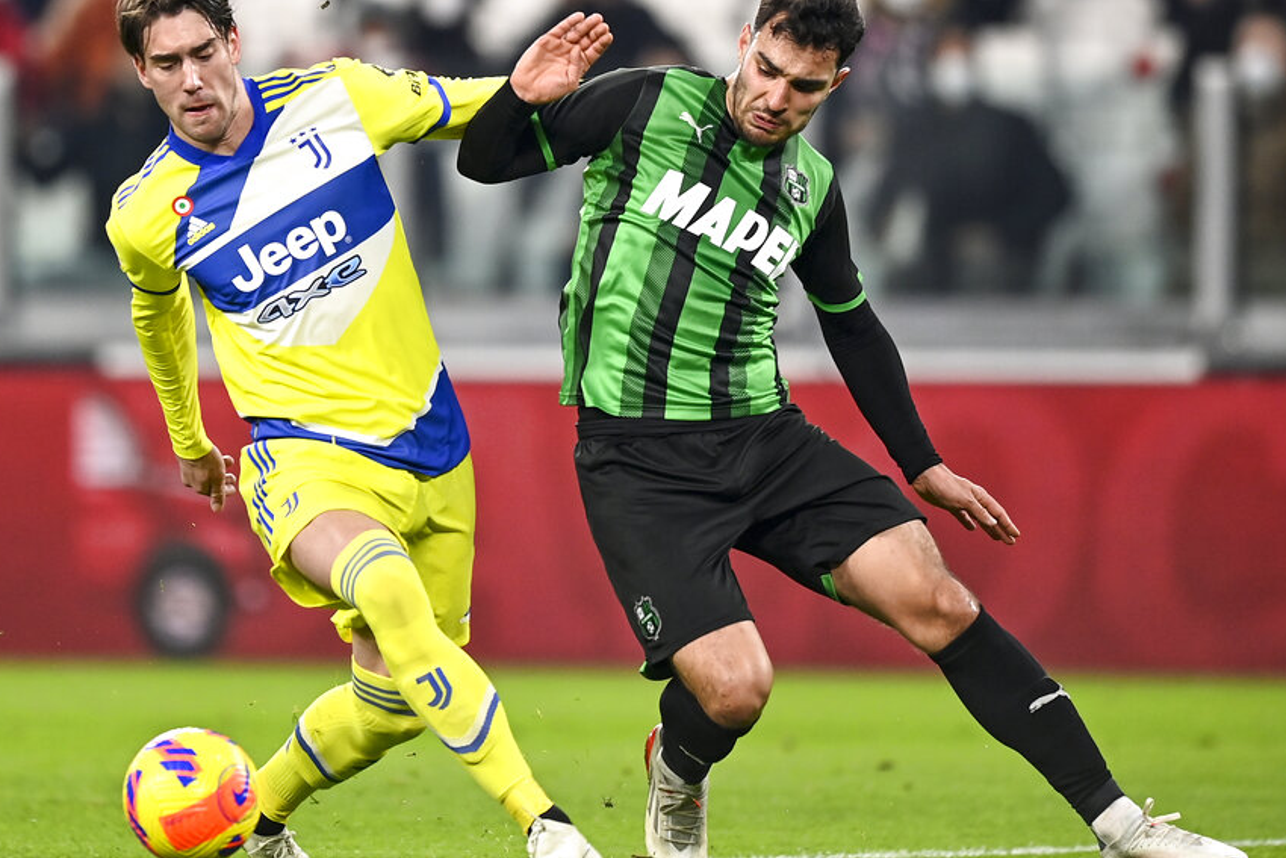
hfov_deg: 4.3
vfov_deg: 2.9
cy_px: 431
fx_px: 17220
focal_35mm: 482
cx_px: 534
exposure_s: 1/1000
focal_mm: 400
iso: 1600
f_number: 3.5
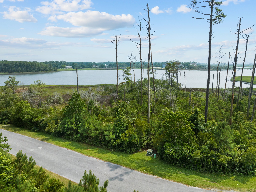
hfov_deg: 71.6
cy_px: 96
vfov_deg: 56.8
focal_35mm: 24
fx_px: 177
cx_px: 128
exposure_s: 1/1000
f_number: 6.3
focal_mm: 12.29
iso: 100
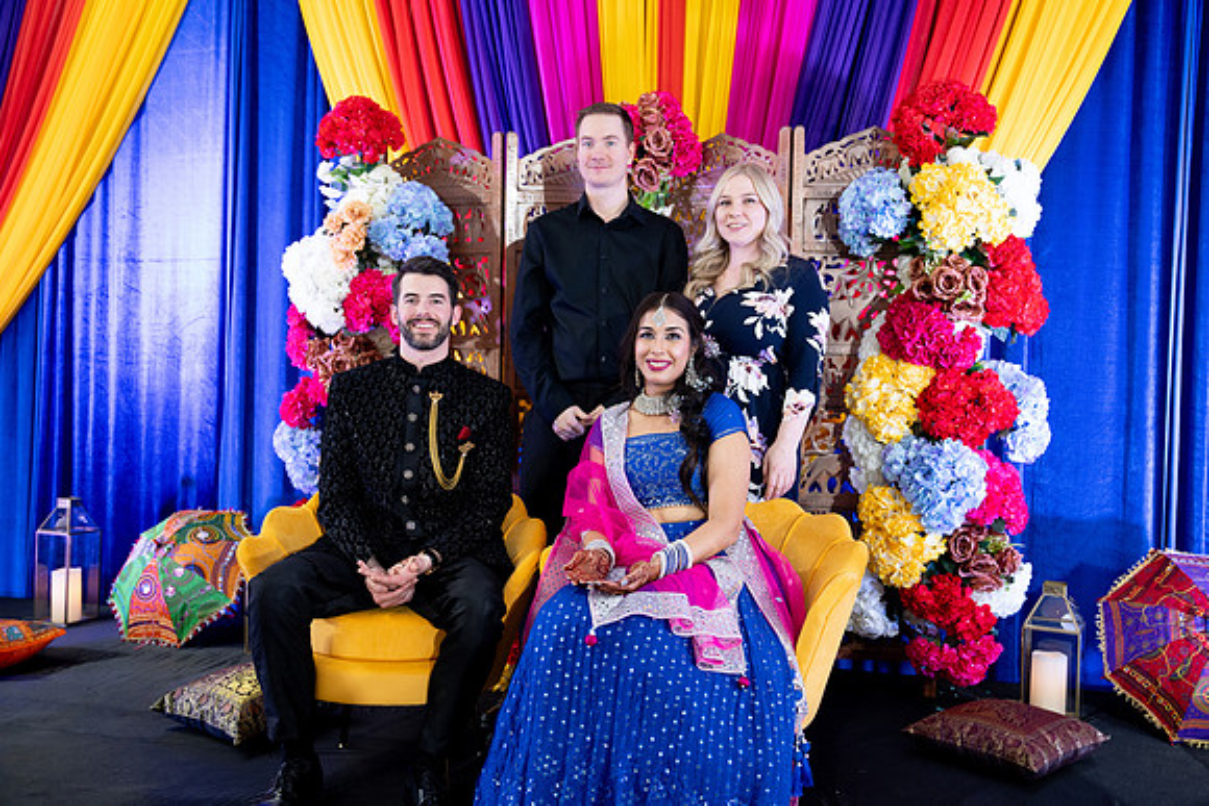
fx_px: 1142
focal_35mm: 34
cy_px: 403
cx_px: 604
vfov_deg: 38.9
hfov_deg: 55.8
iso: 1250
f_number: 2.8
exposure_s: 1/125
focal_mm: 34
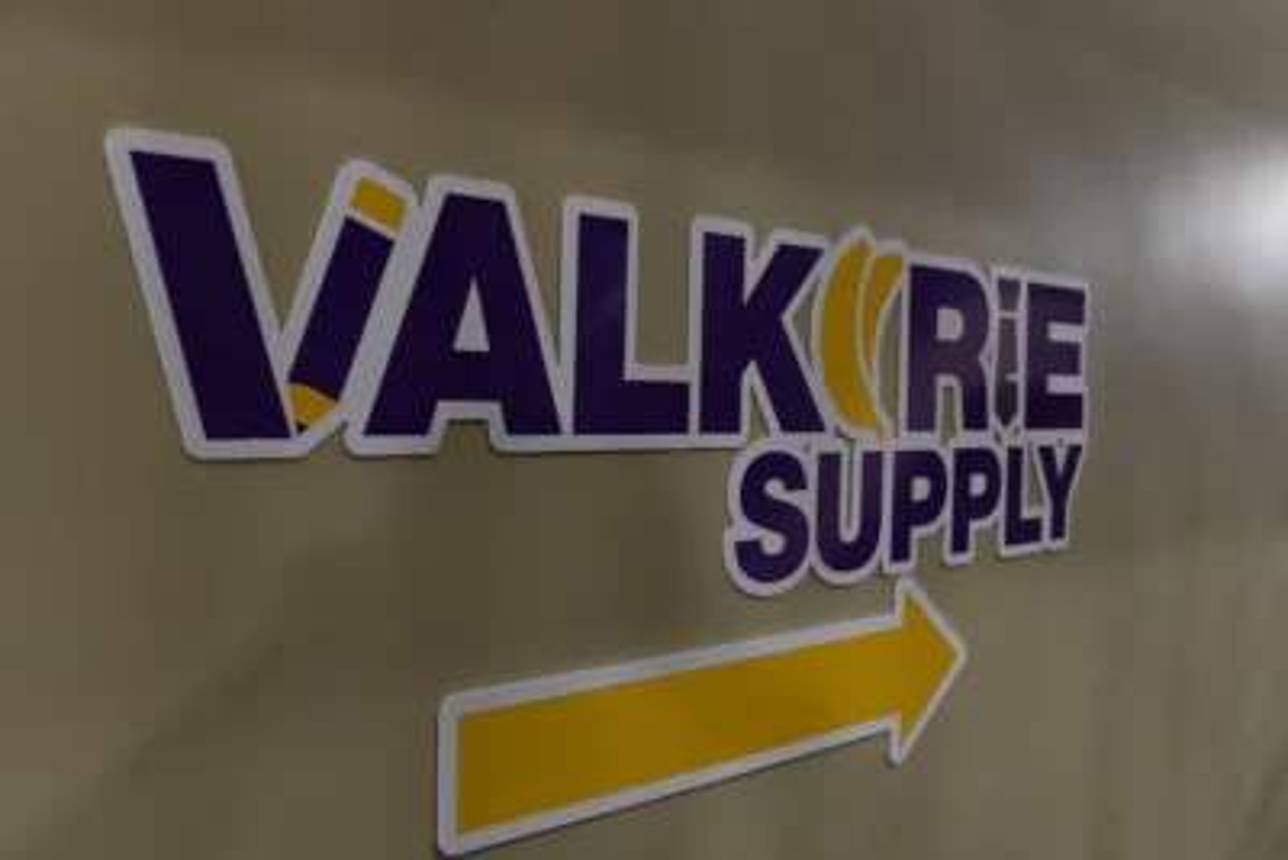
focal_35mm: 35
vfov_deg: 37.9
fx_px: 1253
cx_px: 644
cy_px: 430
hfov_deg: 54.4
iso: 5000
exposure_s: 1/125
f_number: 4
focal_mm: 35
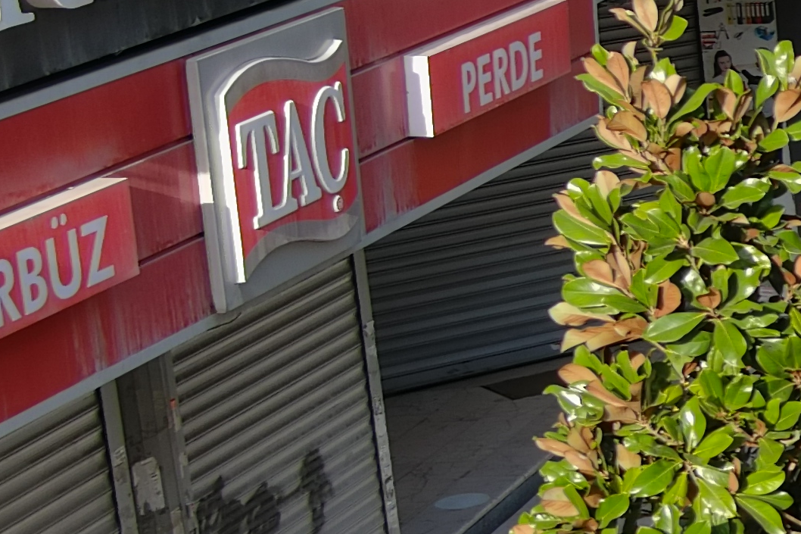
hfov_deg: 11.2
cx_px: 1978
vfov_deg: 9.1
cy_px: 176
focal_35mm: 150
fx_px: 3337
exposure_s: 1/400
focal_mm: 10.57
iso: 100
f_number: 2.8
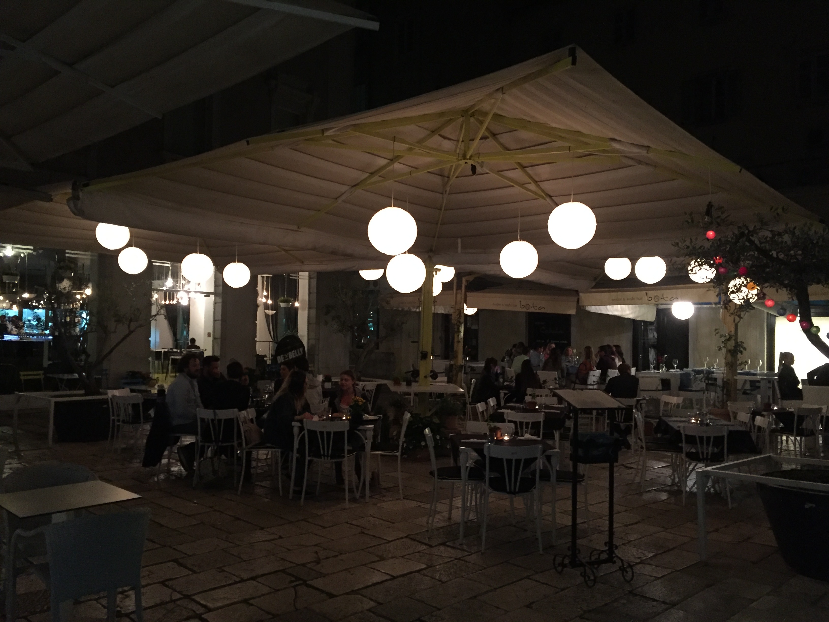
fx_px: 695
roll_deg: -0.9
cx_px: 414
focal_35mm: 29
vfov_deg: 48.2
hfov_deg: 61.7
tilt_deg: +2.6
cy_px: 311
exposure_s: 1/17
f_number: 2.2
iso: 320
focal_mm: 4.15
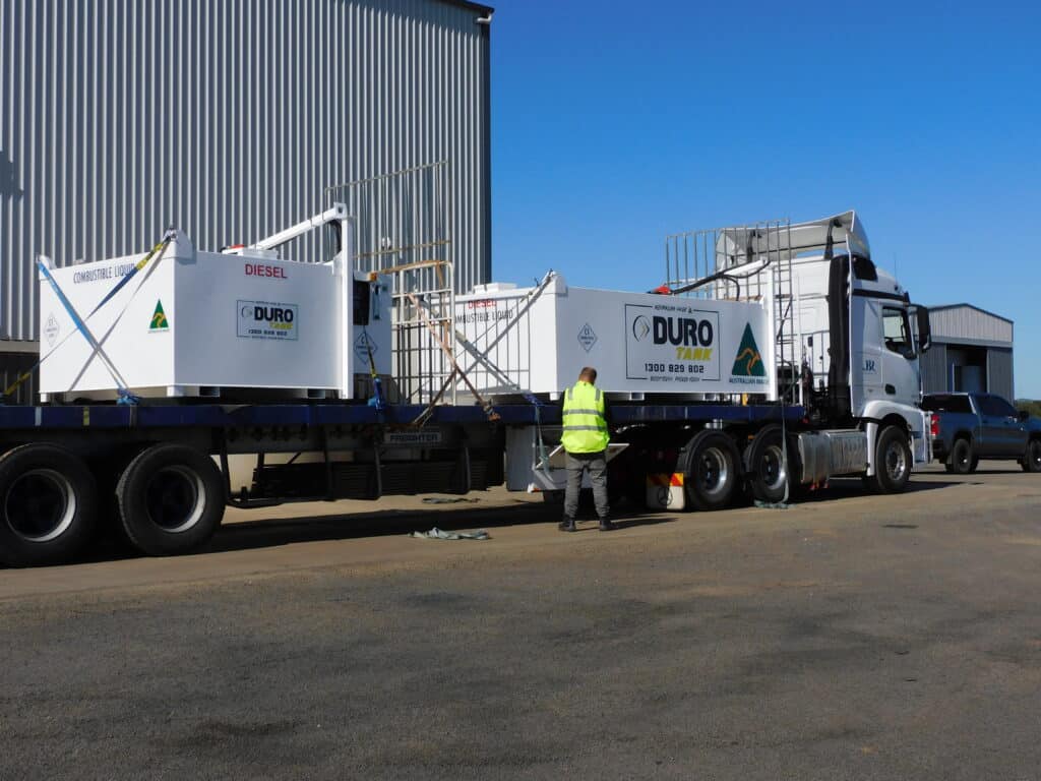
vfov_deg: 32.2
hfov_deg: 42.1
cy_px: 390
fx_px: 1353
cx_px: 520
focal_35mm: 45
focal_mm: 8.1
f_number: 5
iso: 125
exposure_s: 1/1600
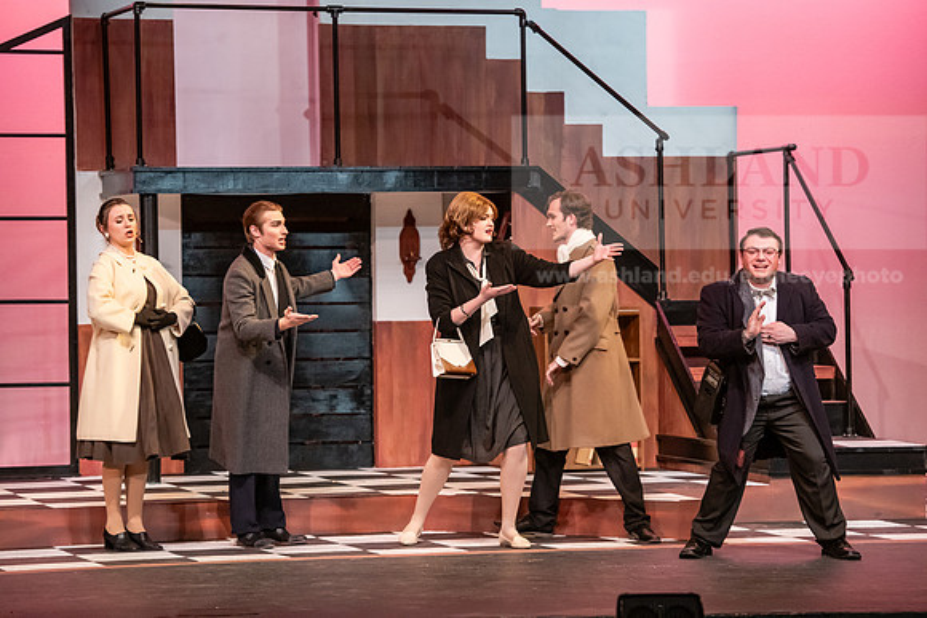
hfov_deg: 16.8
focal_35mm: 122
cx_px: 464
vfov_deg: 11.2
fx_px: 3142
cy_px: 309
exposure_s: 1/200
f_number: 3.5
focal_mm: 122
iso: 3200
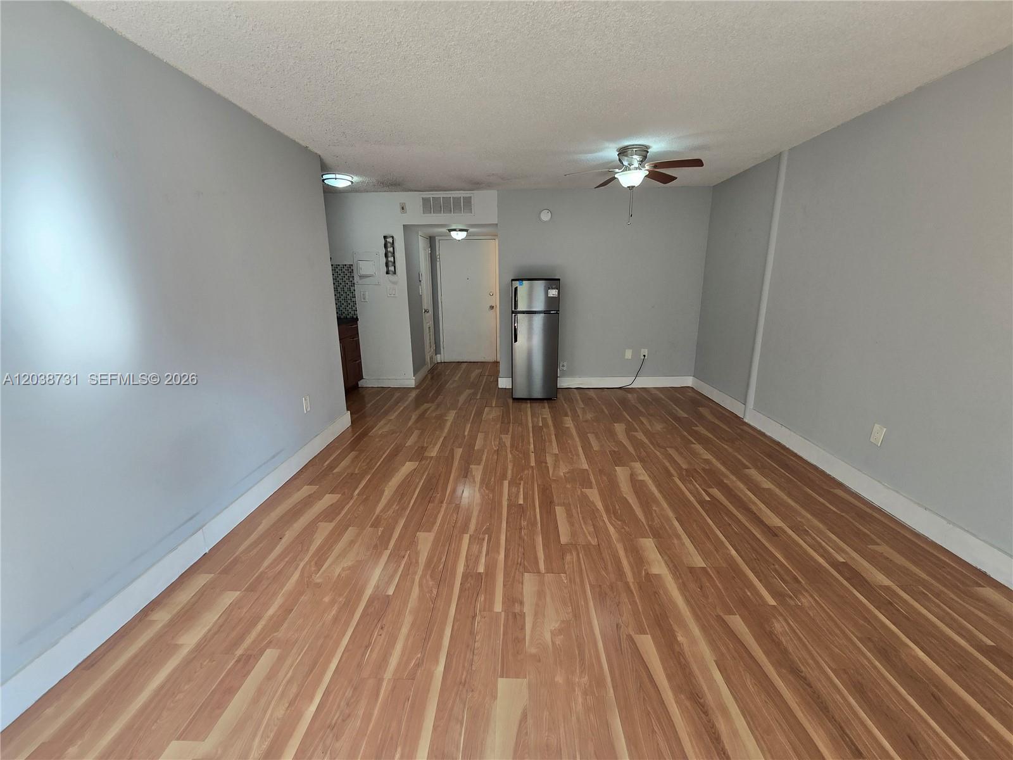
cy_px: 380
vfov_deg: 89.9
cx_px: 506
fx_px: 380
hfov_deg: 106.2
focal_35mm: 13
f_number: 2.2
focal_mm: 2.2
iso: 64
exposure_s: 1/60
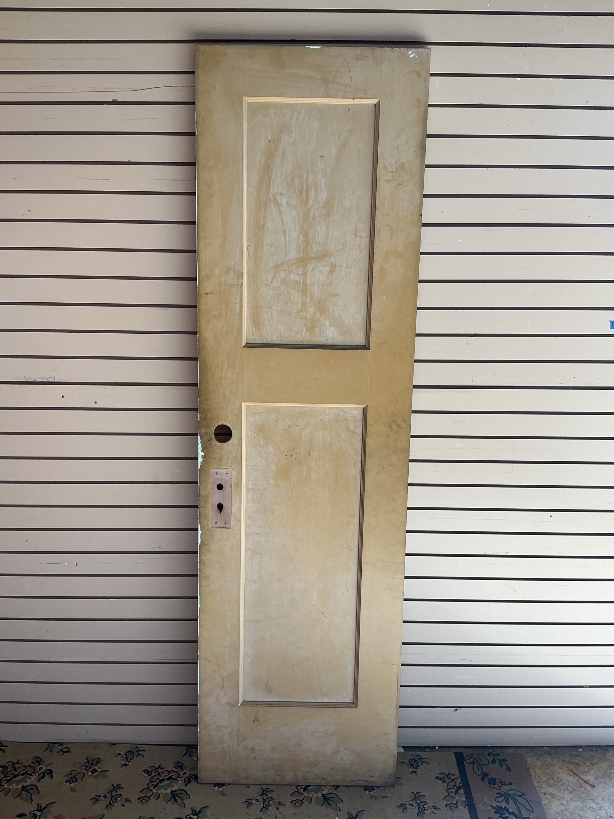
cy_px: 410
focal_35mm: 29
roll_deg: -0.1
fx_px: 686
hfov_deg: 48.2
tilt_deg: -13.2
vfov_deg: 61.7
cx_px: 307
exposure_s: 1/120
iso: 25
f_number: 1.8
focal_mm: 3
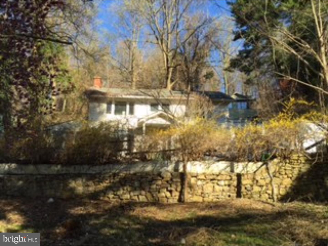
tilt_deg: +18.6
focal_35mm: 29
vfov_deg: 48.2
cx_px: 164
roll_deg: +0.9
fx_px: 275
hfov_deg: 61.7
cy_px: 123
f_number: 2.2
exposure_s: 1/608
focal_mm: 4.15
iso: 32
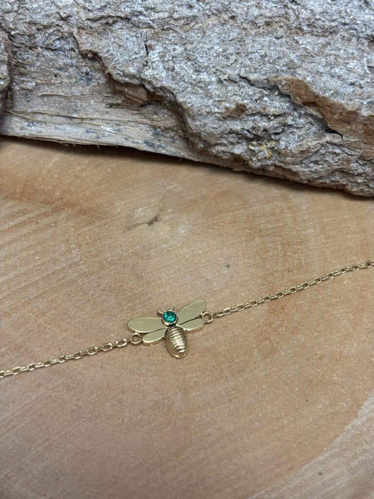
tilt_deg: -62.9
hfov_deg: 28.0
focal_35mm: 52
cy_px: 250
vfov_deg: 36.8
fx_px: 749
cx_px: 187
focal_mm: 5.96
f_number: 1.6
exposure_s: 1/50
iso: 64
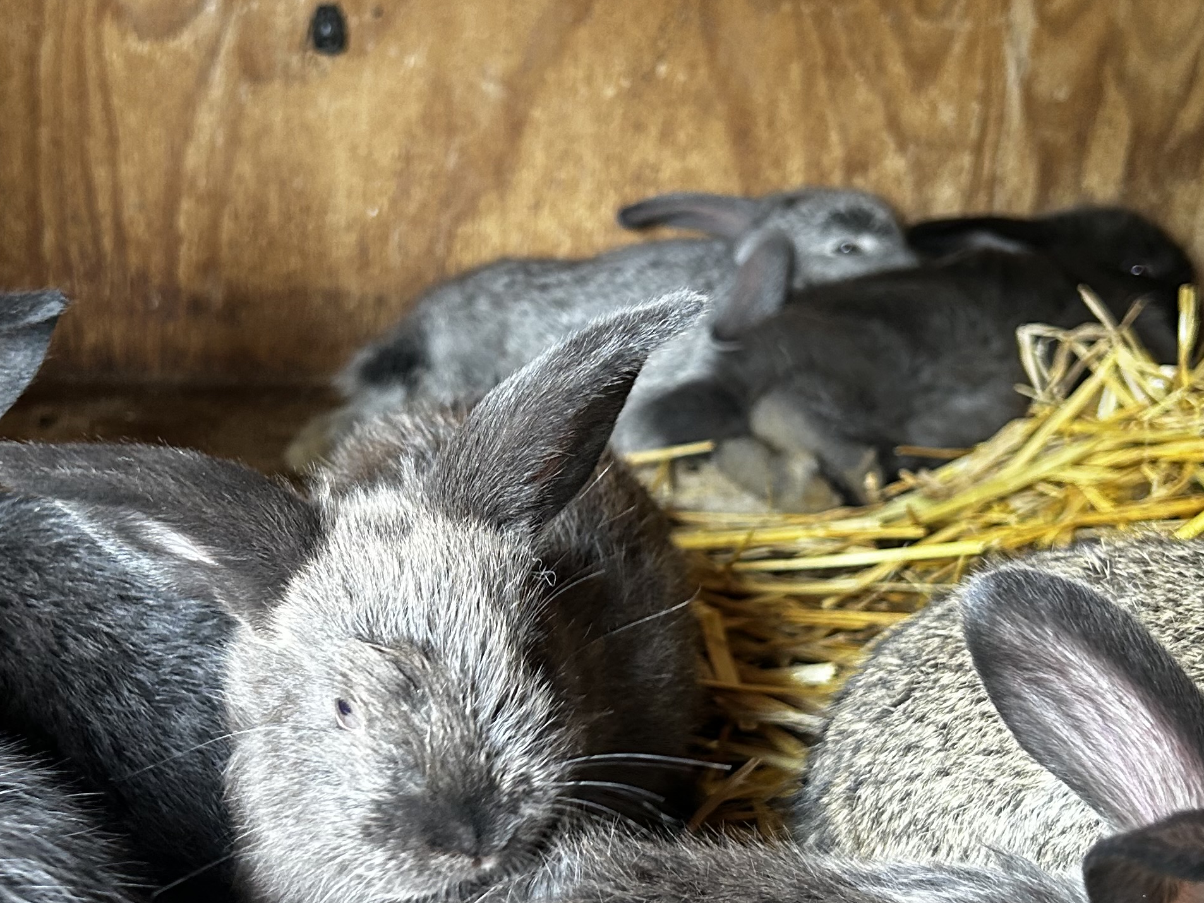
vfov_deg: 26.5
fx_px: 1913
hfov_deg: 34.7
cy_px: 517
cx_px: 451
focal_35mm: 55
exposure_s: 1/121
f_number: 1.5
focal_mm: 5.7
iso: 125
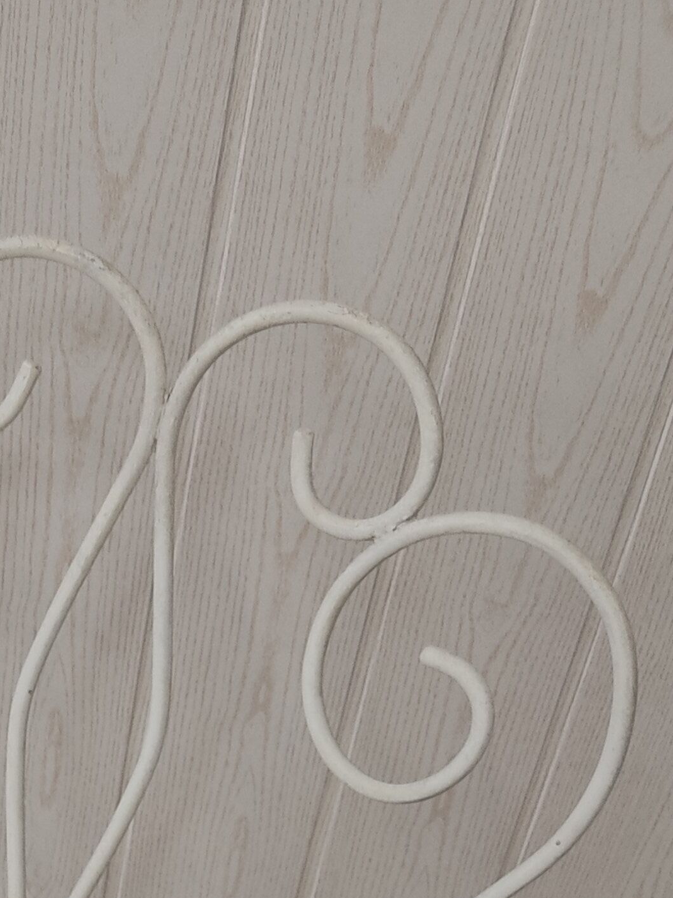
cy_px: 1122
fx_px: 1918
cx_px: -208
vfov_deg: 23.7
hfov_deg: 18.5
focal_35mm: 74
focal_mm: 4.74
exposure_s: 1/33
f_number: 1.79
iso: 260
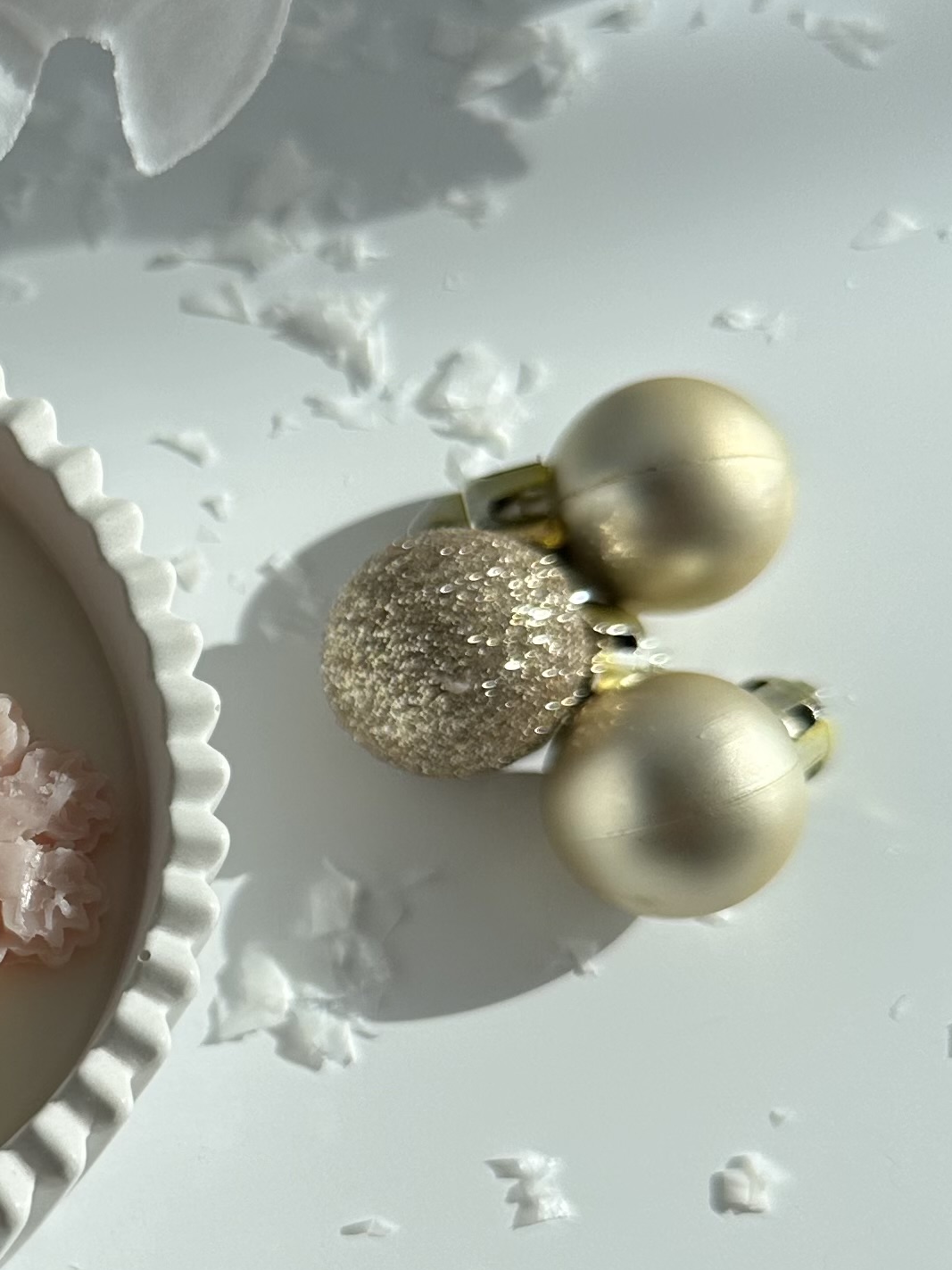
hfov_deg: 19.6
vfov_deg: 28.5
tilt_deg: -69.0
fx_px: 2494
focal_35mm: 68
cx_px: -335
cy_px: 797
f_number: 1.78
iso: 80
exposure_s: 1/3247
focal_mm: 6.86
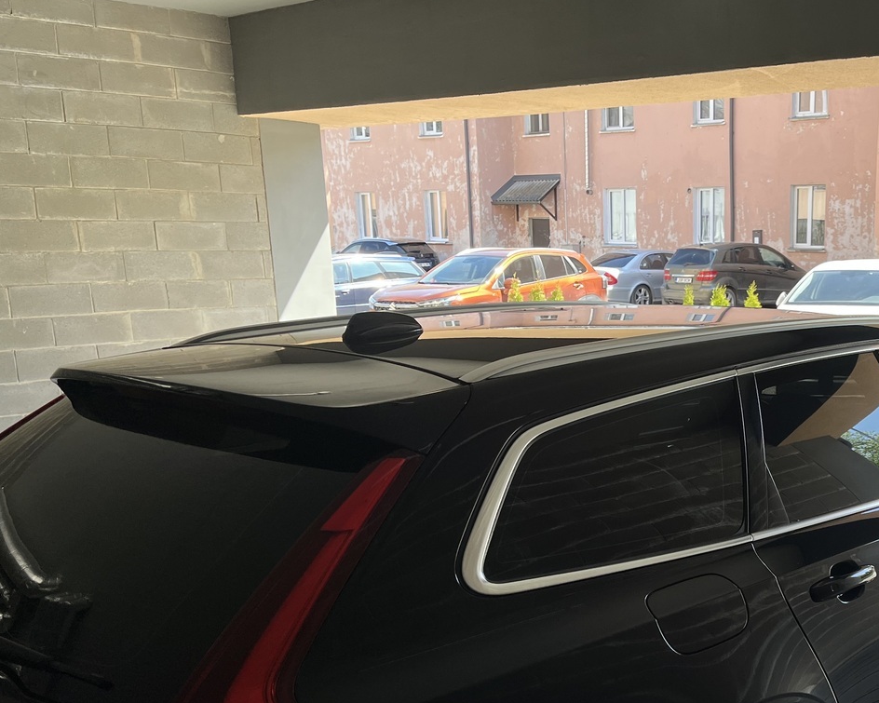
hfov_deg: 40.8
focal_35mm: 43
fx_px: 1119
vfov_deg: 34.1
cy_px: 534
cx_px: 723
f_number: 1.6
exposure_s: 1/437
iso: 50
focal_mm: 5.1
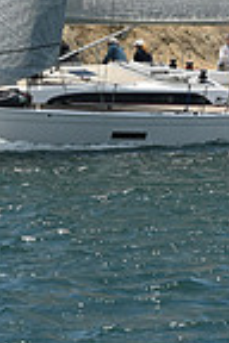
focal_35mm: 394
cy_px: -324
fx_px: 3759
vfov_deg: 5.1
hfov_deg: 3.5
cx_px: 92
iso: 320
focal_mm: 98
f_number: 8
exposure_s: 1/1000
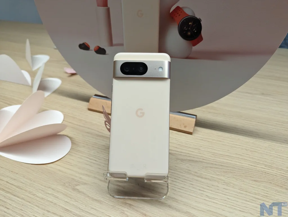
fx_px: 200
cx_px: 144
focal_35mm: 24
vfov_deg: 56.9
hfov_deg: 71.5
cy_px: 108
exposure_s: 1/320
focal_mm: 6.81
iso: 327
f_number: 1.85
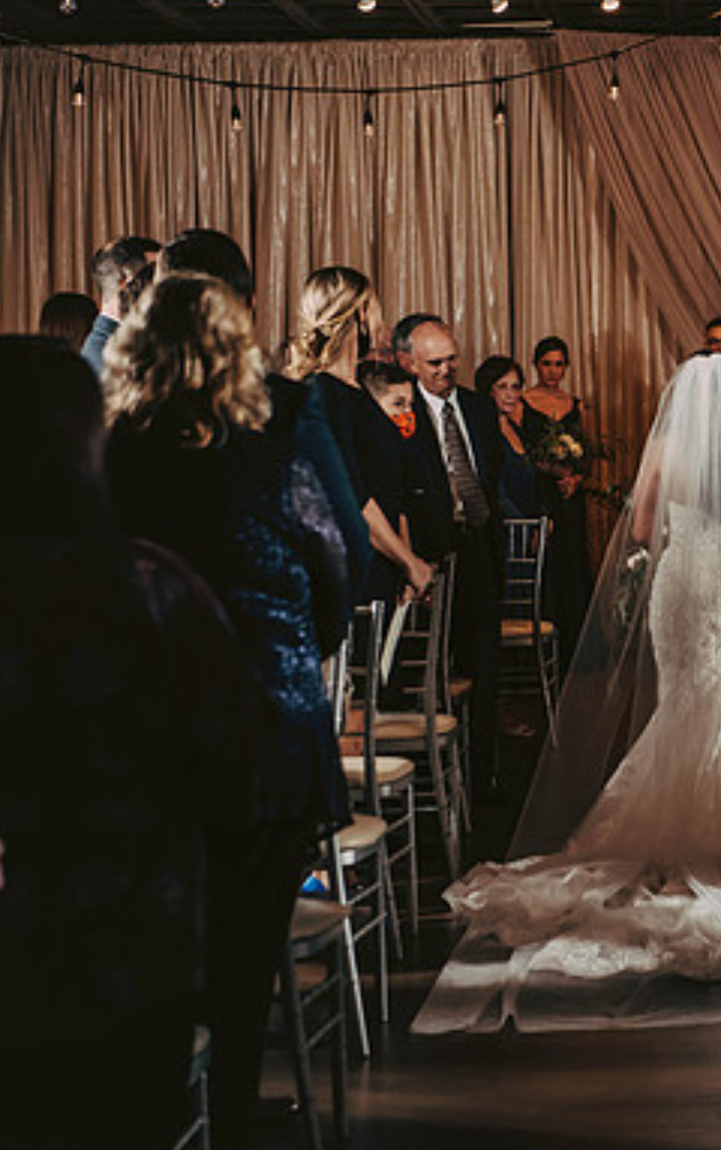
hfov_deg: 12.0
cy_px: 575
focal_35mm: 108
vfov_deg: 19.3
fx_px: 3389
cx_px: 760
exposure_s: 1/250
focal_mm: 70
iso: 2000
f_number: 4
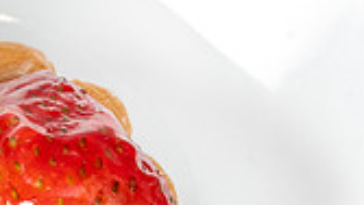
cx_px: -151
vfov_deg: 1.9
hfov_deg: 3.4
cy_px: 332
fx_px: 6111
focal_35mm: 633
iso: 160
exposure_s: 1/50
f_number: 5.6
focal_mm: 85
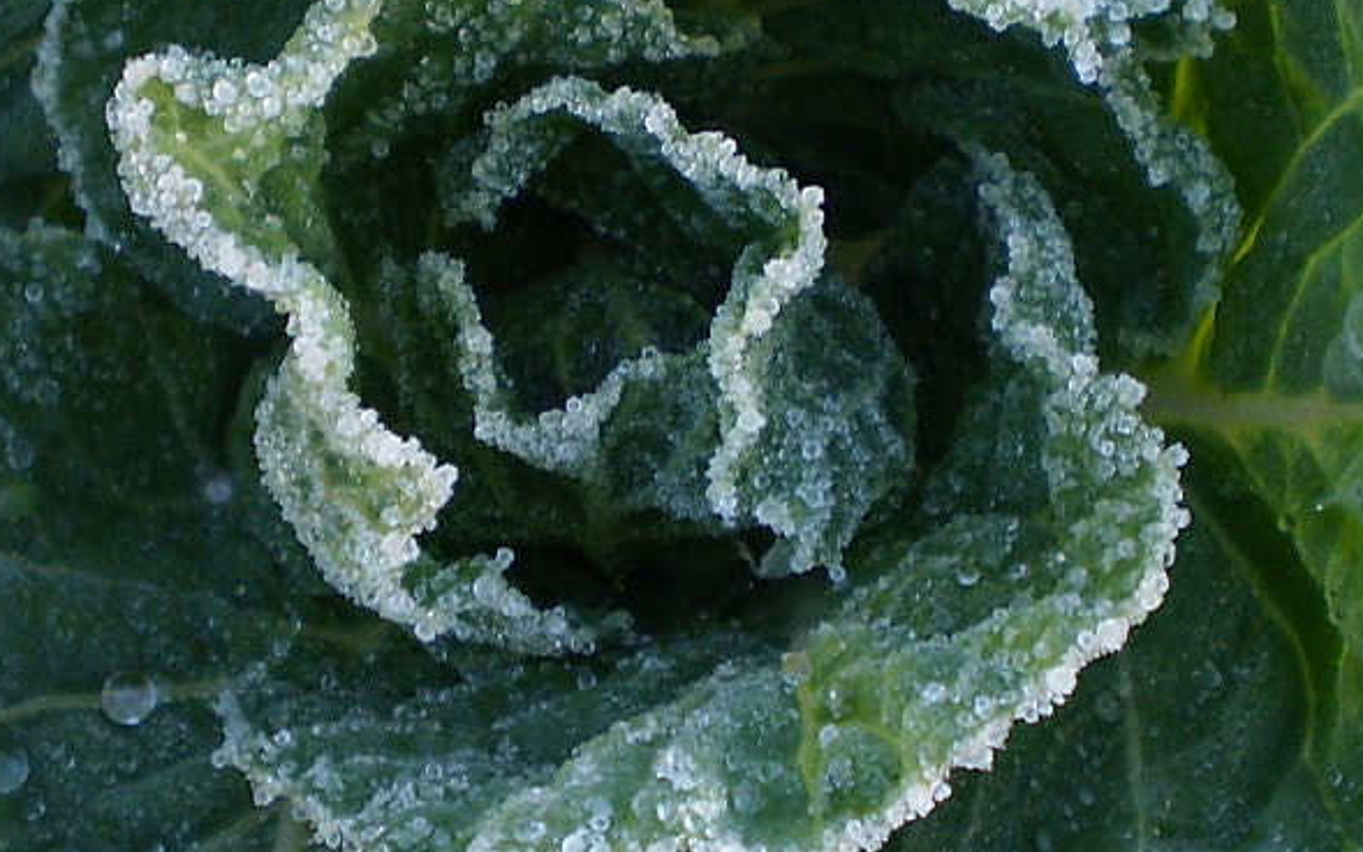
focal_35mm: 121
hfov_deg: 17.2
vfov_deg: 10.8
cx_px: 694
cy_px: 338
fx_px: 4494
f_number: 3.5
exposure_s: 1/60
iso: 64
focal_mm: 7.4
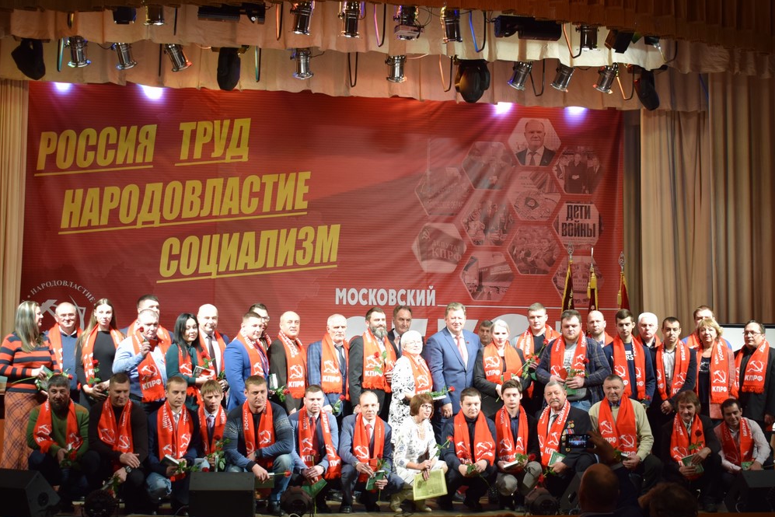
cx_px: 369
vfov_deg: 26.0
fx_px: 1120
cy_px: 292
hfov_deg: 38.2
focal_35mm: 52
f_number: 4.2
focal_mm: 30
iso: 400
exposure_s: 1/60
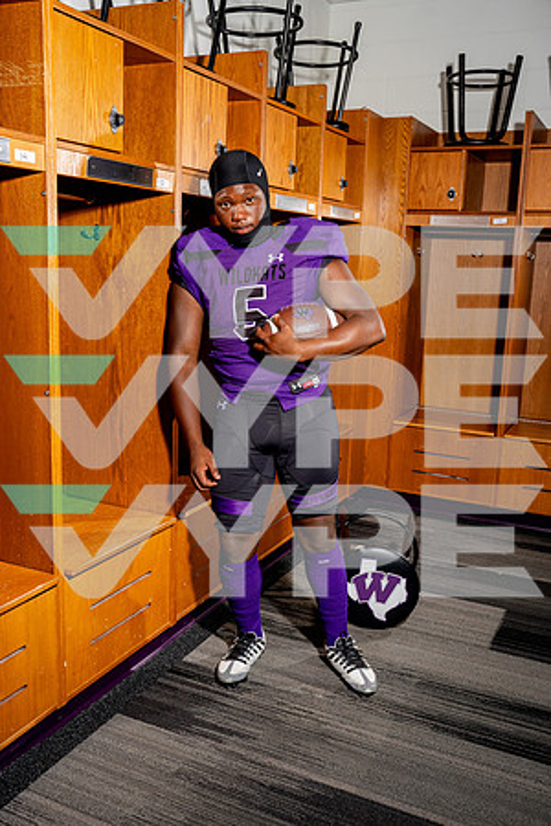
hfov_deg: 38.9
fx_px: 781
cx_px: 276
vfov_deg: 55.8
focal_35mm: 34
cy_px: 413
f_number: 5.6
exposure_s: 1/250
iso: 100
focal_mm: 34
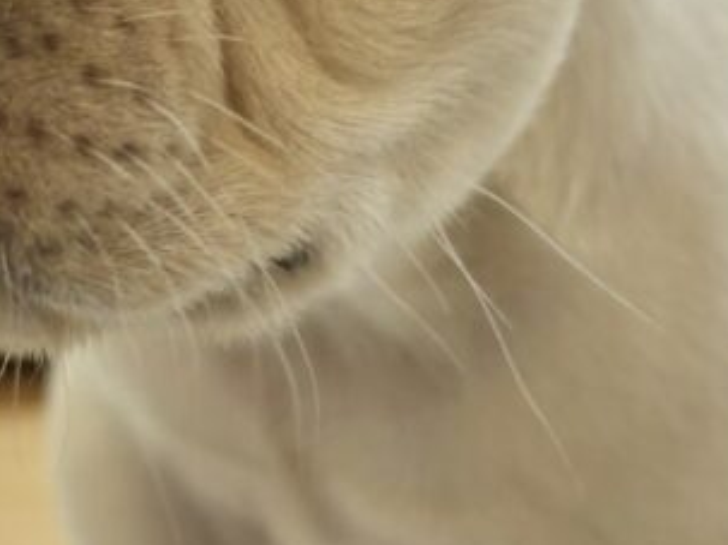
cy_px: 180
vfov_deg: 14.3
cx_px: 243
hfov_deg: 19.0
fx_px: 2165
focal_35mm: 103
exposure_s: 1/100
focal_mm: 5.96
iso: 50
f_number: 1.6
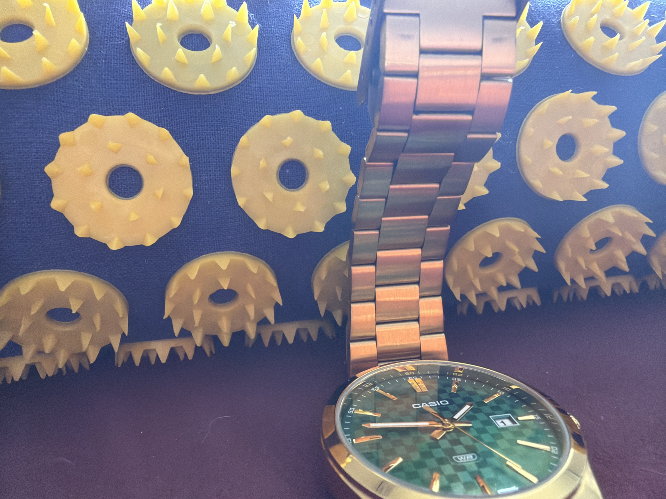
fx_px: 481
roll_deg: +1.1
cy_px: 250
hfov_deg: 69.4
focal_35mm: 25
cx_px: 333
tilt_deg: -18.7
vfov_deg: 54.9
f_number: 2.2
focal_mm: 2.22
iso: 320
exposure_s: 1/113
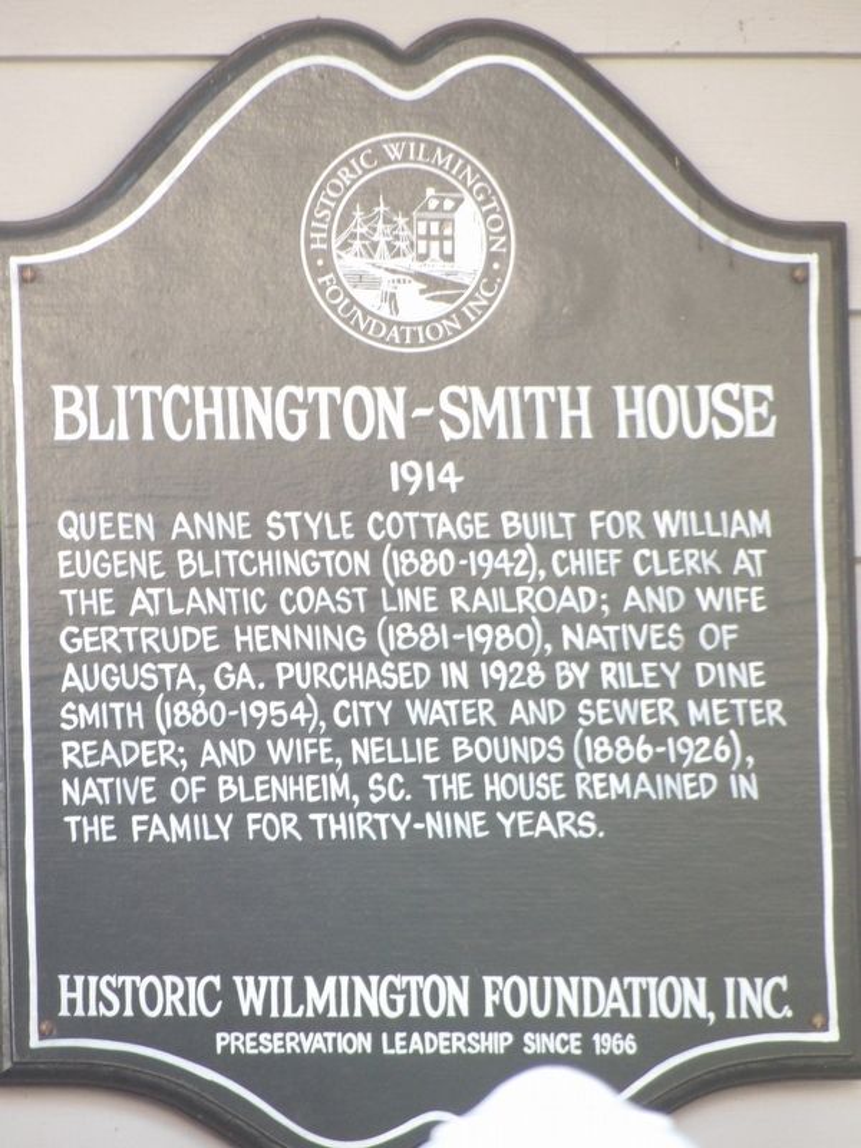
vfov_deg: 2.3
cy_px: 574
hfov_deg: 1.8
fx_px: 28123
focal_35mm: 848
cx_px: 430
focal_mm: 152.1
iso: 362
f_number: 4.8
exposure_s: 1/50
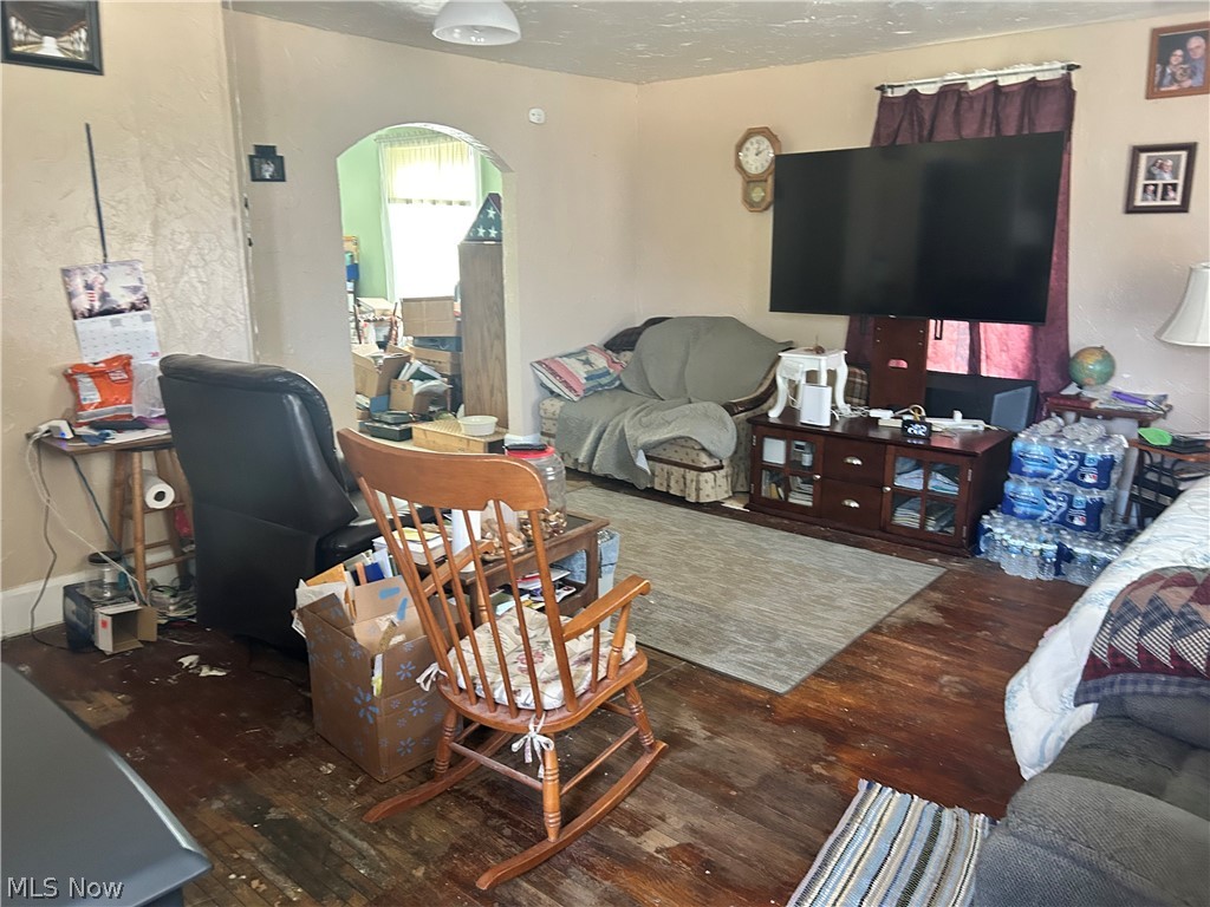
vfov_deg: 53.1
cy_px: 454
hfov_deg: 67.3
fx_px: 909
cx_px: 605
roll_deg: +1.6
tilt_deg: -12.7
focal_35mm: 26
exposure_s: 1/60
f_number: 1.5
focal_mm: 5.7
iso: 400
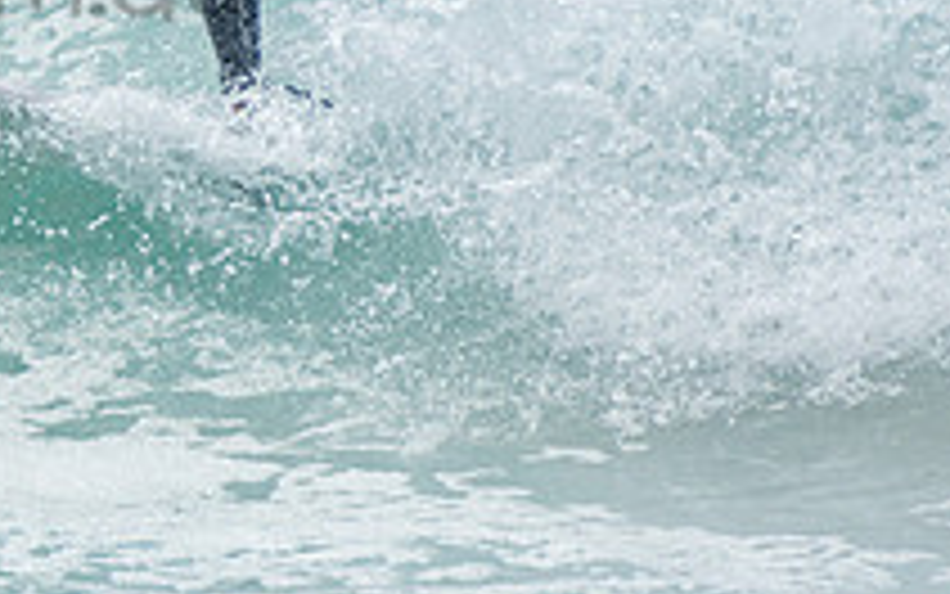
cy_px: -88
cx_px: -234
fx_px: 43456
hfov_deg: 1.3
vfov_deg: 0.8
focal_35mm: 1678
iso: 180
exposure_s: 1/1250
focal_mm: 400
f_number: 5.6
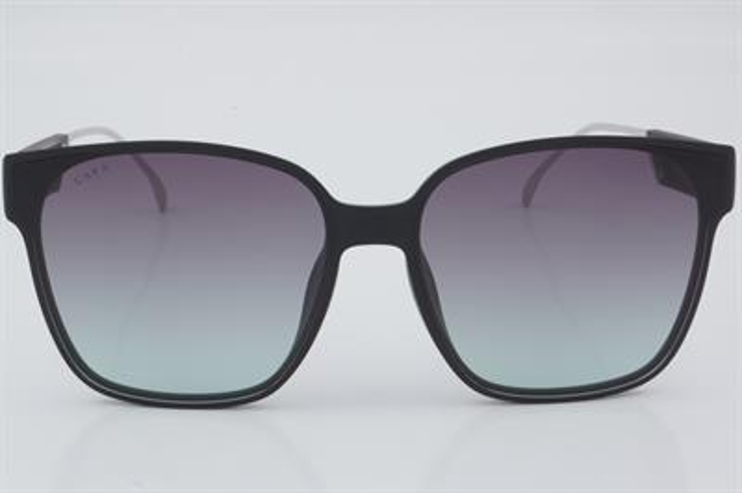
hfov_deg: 24.6
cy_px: 246
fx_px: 1699
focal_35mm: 82
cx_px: 371
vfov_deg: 16.5
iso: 100
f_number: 32
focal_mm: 55
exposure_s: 1/3
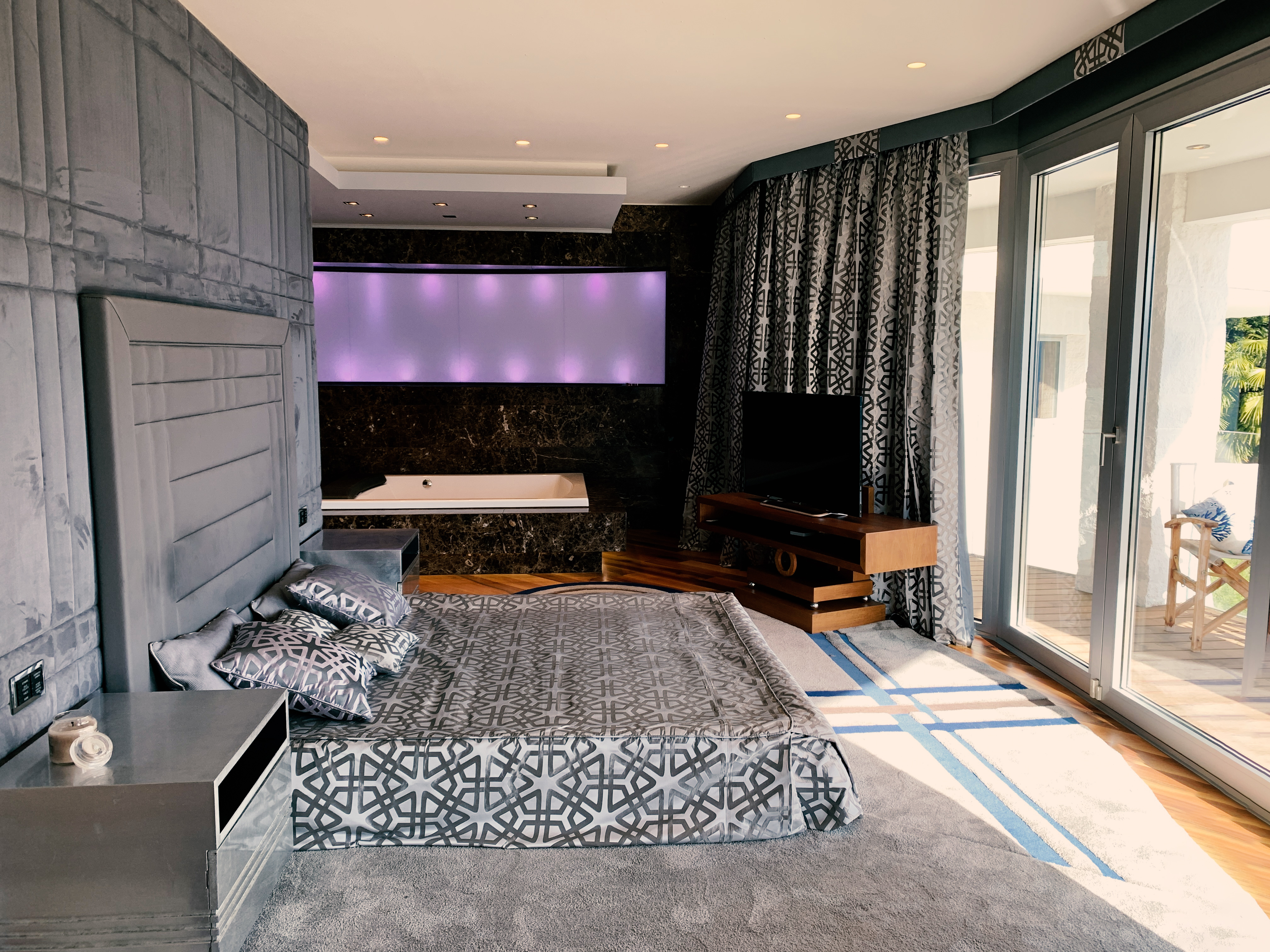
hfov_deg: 67.3
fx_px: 954
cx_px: 635
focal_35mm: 26
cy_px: 476
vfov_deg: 53.1
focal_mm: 4.25
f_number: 1.8
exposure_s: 1/100
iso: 32
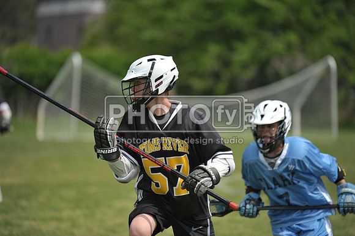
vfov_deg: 4.6
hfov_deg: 6.9
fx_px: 2957
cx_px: 178
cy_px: 118
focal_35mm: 300
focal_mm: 300
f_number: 4
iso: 640
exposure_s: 1/4000
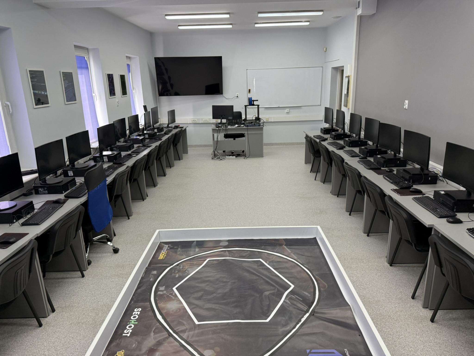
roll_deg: +1.8
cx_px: 237
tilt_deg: -14.4
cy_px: 178
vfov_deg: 56.8
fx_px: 329
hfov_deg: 71.6
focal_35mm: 24
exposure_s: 1/100
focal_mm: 6.76
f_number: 1.78
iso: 160
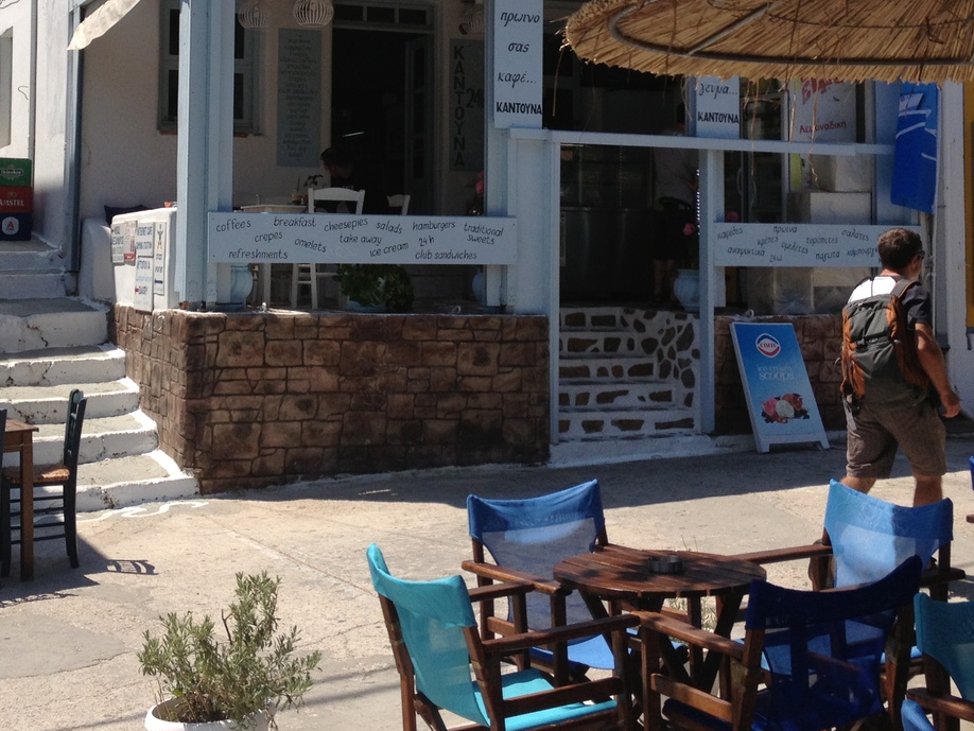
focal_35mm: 61
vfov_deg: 23.7
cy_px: 157
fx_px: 1717
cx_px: 399
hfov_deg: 31.6
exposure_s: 1/1783
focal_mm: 4.28
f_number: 2.4
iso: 50
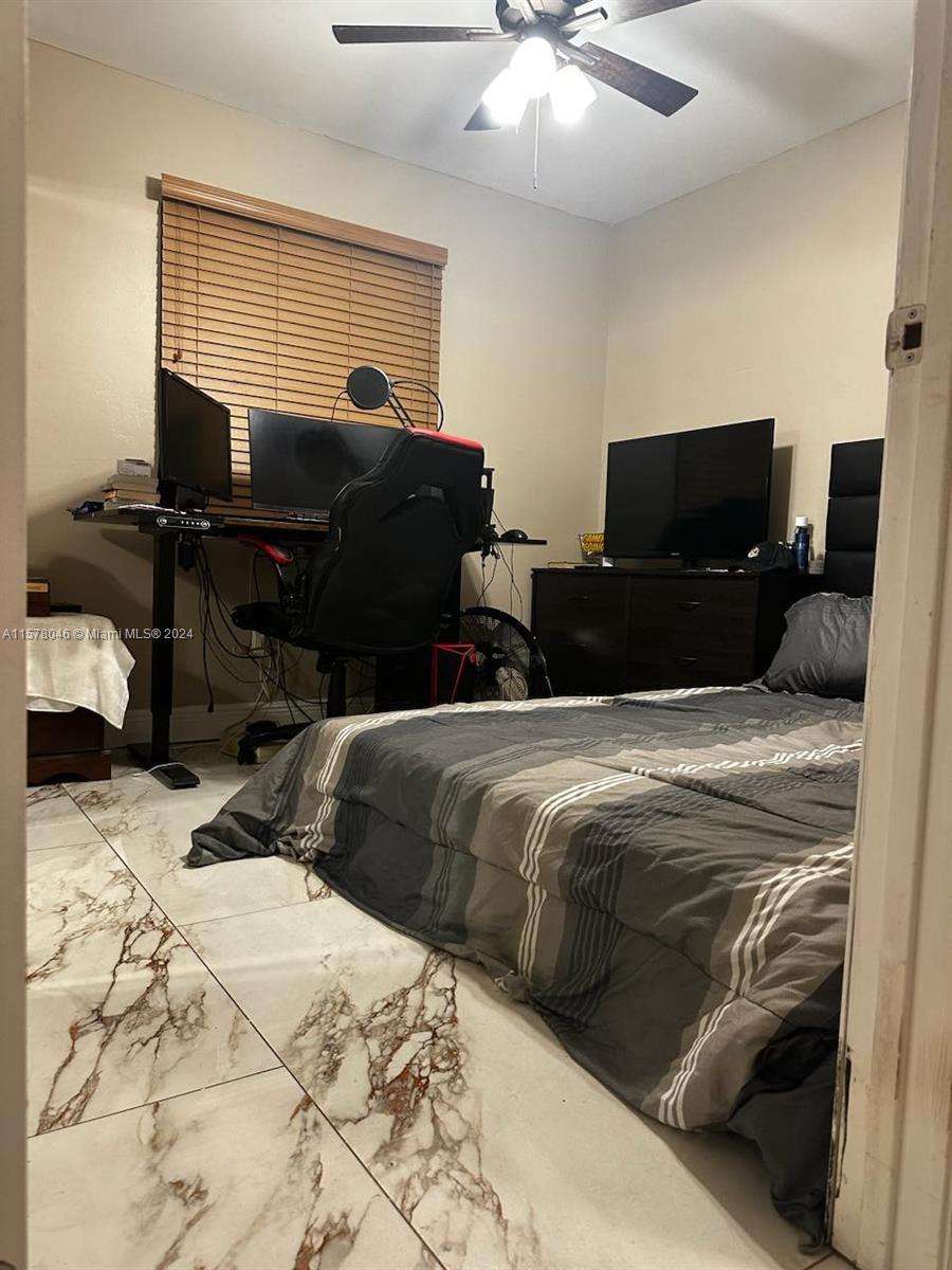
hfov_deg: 56.8
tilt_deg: -4.3
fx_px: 880
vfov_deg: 71.6
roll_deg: -2.4
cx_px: 476
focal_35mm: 24
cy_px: 635
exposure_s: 1/60
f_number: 1.78
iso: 320
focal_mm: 6.86
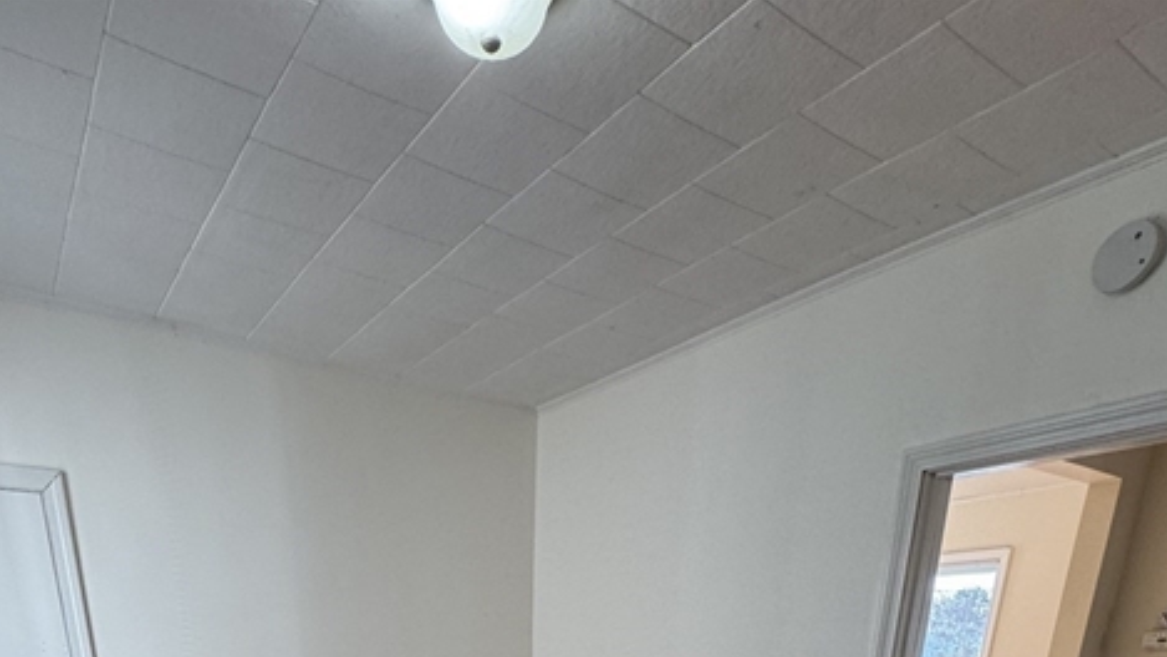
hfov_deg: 73.7
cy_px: 951
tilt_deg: -20.7
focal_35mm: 25
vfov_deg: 30.1
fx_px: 774
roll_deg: -0.9
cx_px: 508
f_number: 2.2
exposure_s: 1/120
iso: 125
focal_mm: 2.22
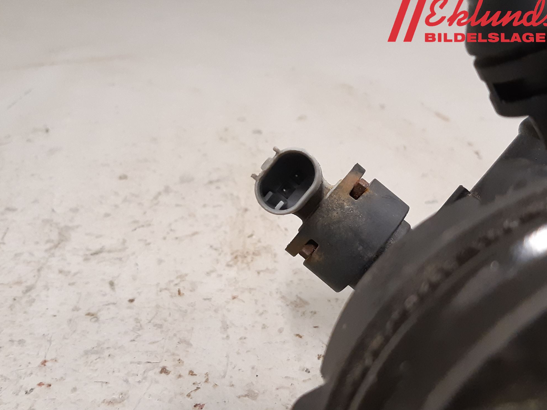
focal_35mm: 27
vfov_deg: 51.4
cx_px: 274
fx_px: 427
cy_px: 208
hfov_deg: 65.3
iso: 200
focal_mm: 3.93
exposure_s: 1/50
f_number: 1.7
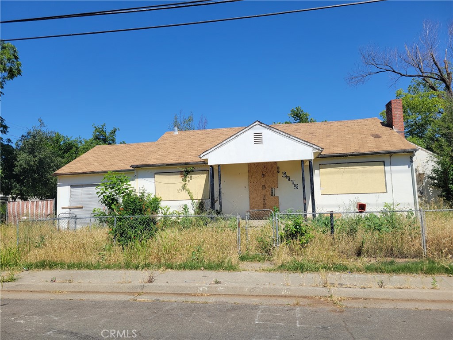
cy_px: 170
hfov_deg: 67.3
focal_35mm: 26
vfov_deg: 53.1
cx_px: 226
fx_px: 340
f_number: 1.8
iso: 40
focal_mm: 5.4
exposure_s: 1/3001
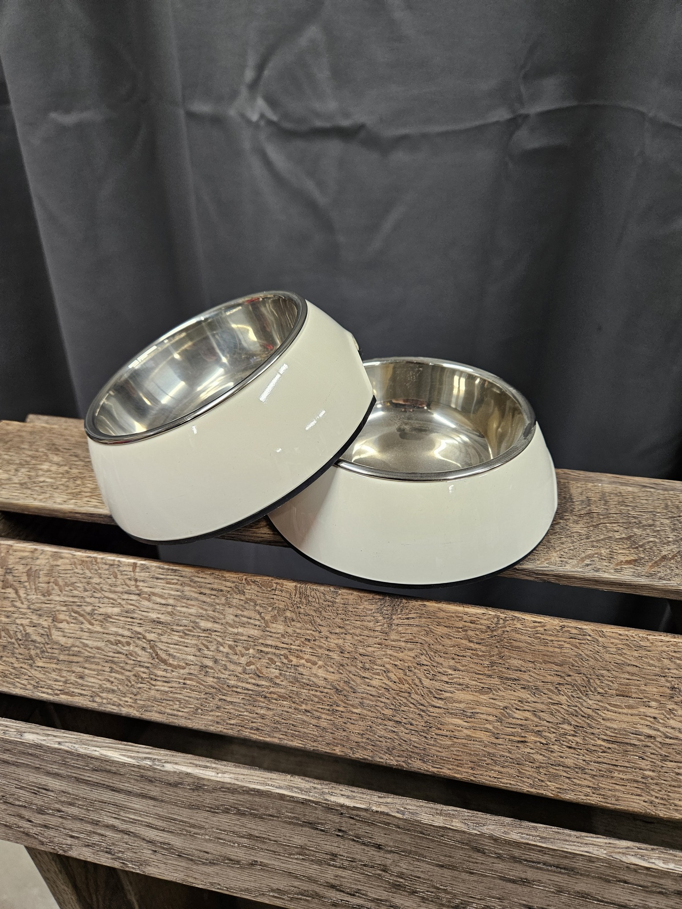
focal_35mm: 23
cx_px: 341
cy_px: 454
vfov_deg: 73.9
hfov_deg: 58.9
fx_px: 604
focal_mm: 5.4
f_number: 1.8
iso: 200
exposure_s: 1/100
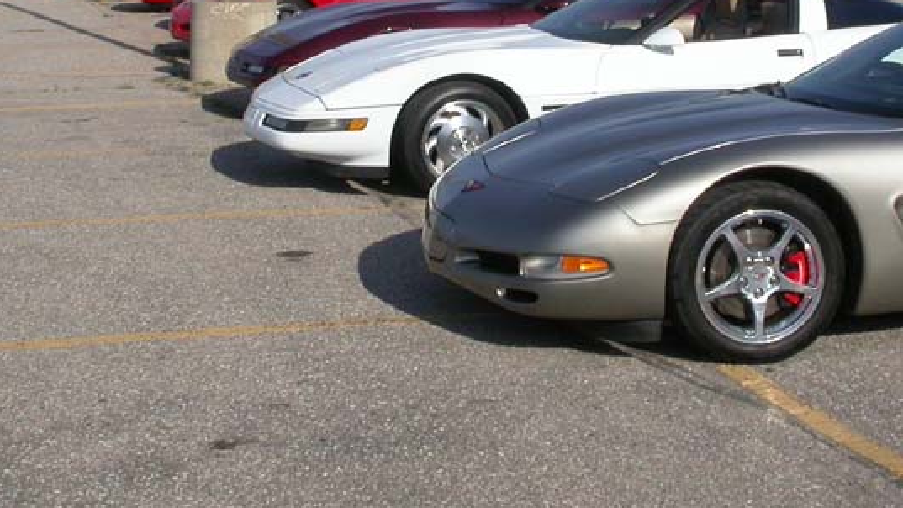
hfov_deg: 26.8
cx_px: 474
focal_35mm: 79
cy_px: 57
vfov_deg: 15.1
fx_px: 1891
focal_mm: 7.85
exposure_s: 1/485
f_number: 7.5
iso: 100
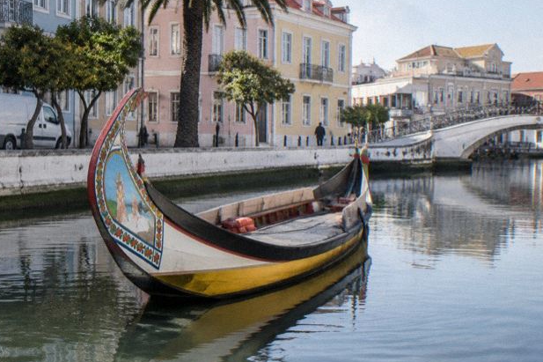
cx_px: 304
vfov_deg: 28.1
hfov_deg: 41.1
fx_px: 724
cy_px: 172
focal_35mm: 48
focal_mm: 37
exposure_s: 1/500
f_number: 8
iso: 500
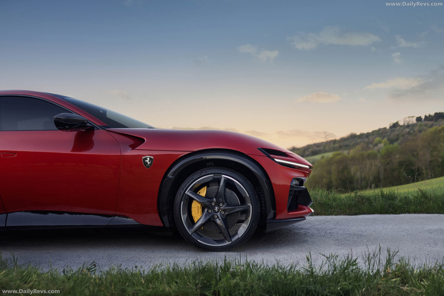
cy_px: 148
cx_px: 222
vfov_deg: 37.9
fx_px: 432
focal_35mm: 35
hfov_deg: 54.4
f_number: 1.4
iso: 160
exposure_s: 1/160
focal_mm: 35
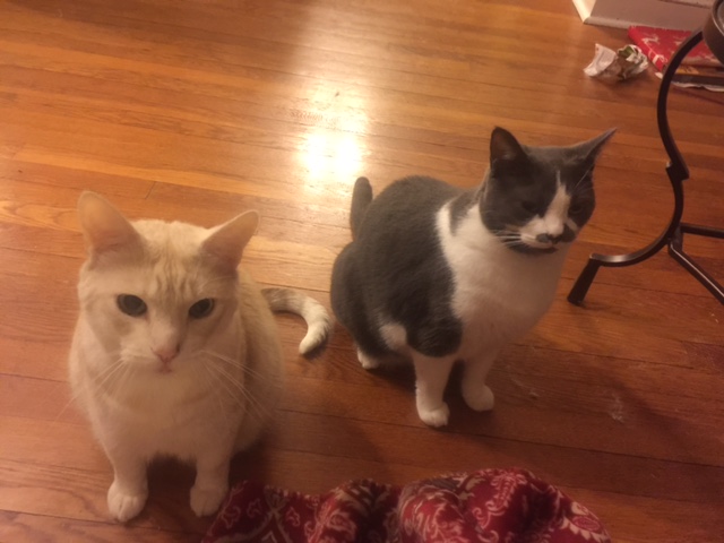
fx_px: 607
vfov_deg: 48.2
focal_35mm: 29
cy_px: 272
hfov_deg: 61.7
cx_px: 362
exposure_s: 1/4
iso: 125
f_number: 2.2
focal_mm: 4.15
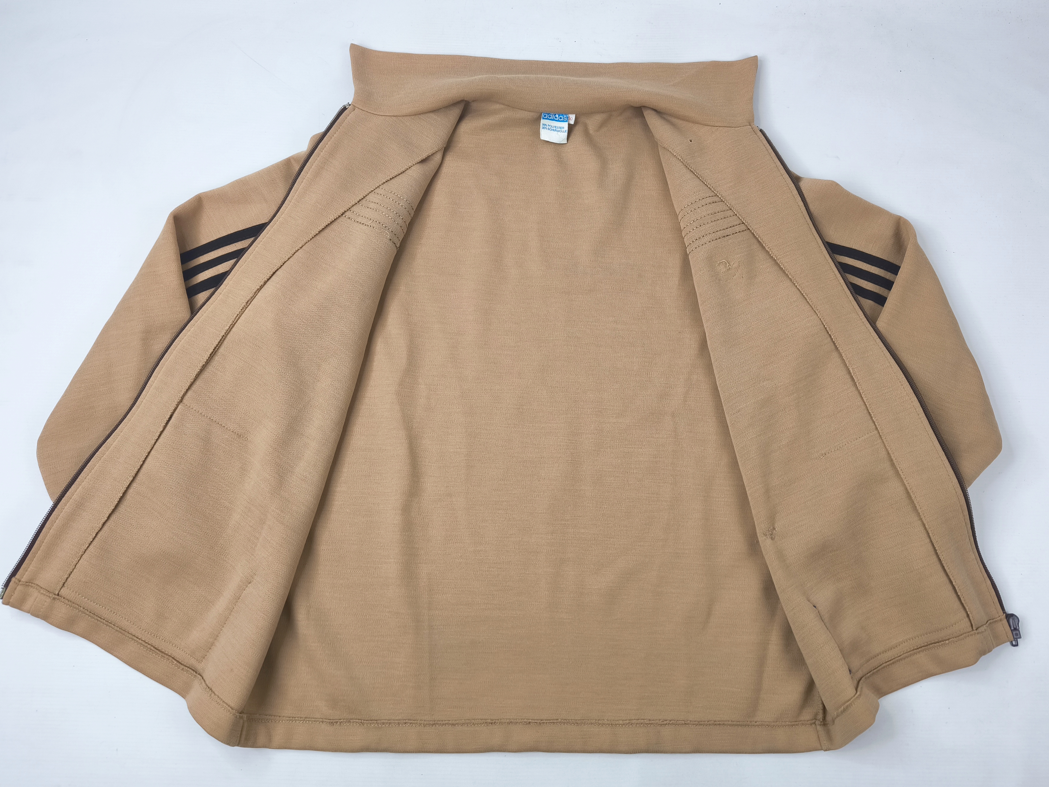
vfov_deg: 56.8
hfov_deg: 71.6
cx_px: 524
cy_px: 394
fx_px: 727
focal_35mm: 24
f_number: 1.9
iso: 64
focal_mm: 6.92
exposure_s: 1/100
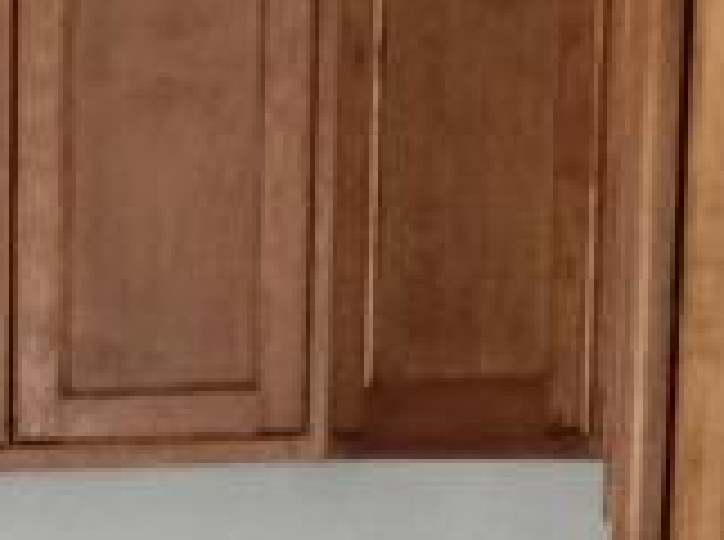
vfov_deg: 6.9
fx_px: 4257
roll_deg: +1.9
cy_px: 1215
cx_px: -805
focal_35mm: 204
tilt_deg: -11.9
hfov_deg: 9.0
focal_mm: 3.3
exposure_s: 1/24
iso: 80
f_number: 2.4
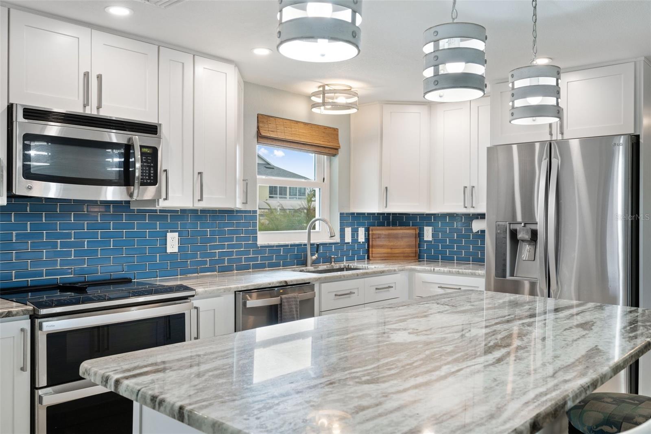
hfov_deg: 61.9
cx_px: 326
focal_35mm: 30
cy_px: 217
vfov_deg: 43.6
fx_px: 542
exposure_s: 1/13
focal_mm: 30
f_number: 7.1
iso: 320
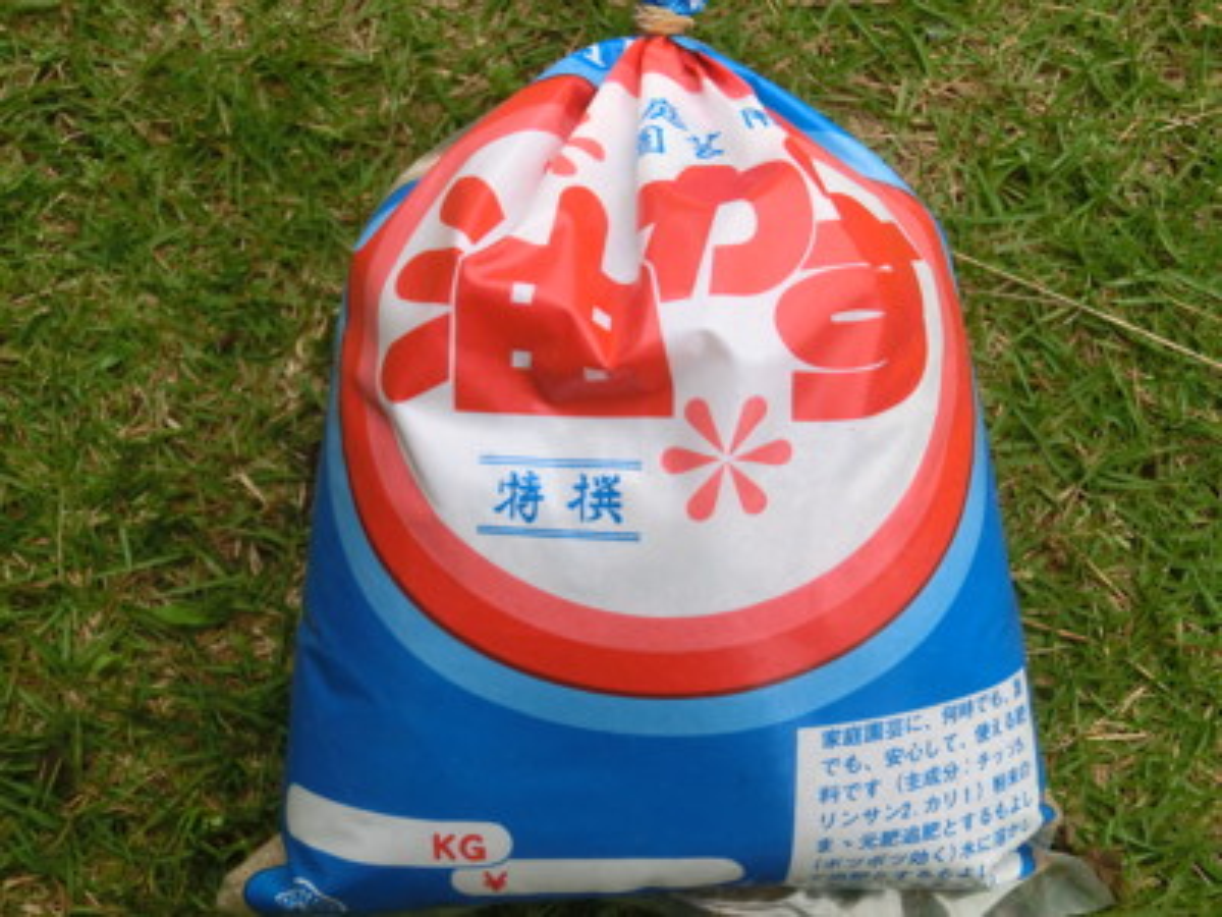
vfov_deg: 34.3
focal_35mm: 42
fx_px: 1483
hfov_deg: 44.8
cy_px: 458
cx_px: 611
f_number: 4
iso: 80
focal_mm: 7.38
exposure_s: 1/320
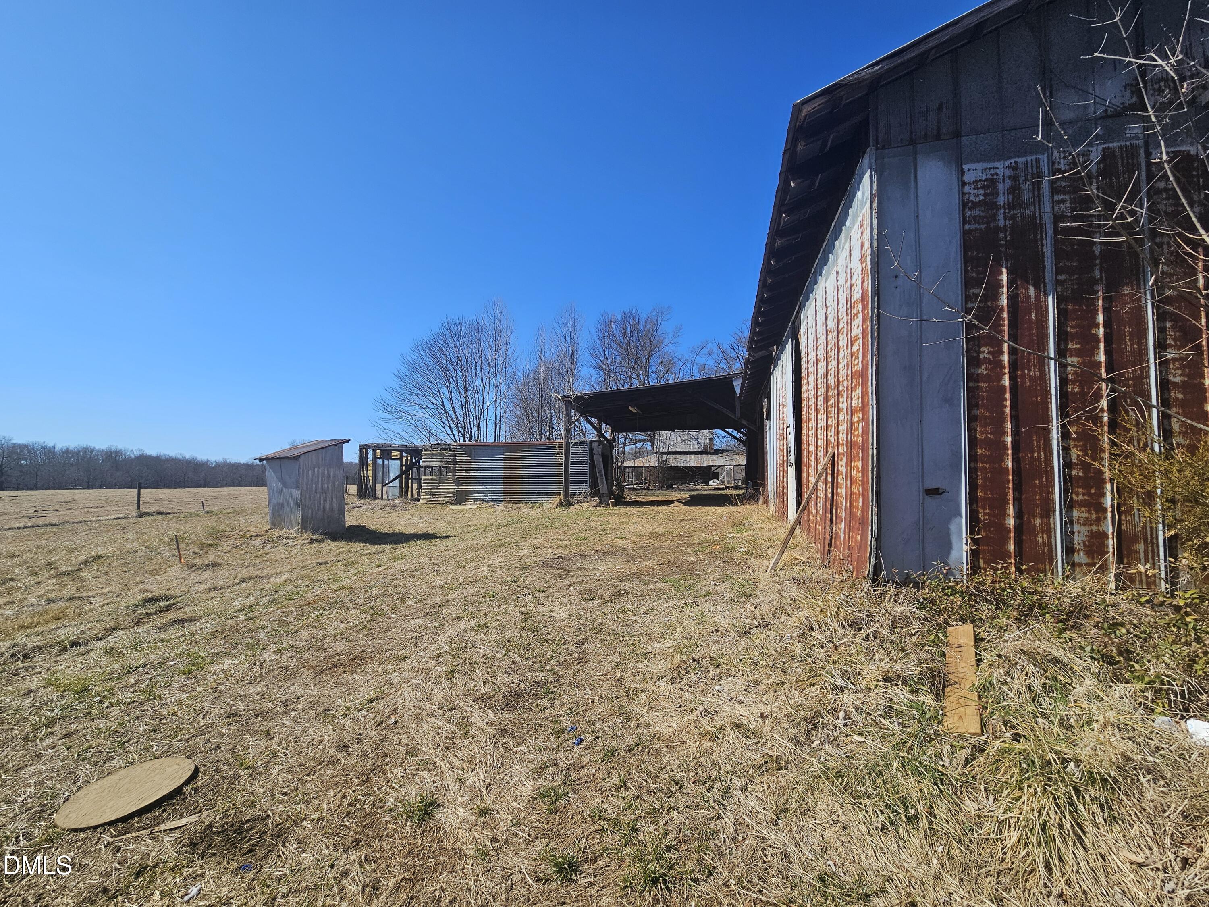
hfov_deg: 106.2
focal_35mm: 13
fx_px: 454
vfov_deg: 89.9
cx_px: 604
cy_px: 454
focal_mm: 2.2
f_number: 2.2
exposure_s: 1/2600
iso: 50
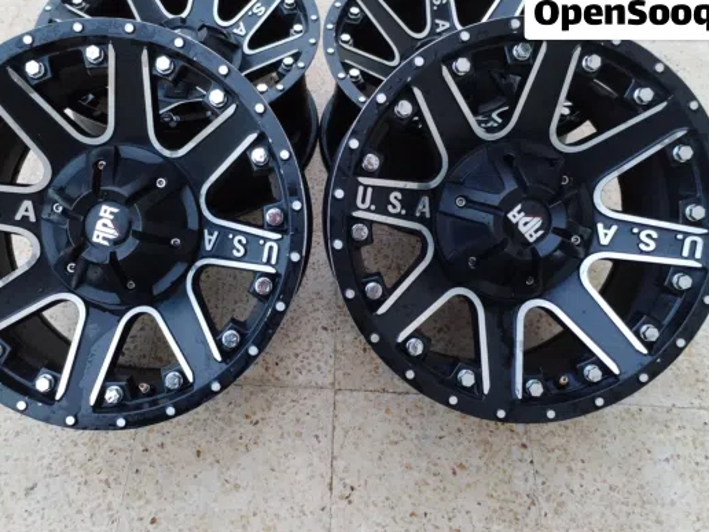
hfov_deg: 51.3
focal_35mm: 36
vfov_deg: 39.6
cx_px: 317
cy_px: 238
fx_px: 737
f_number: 1.8
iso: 848
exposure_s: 1/25
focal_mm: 4.75
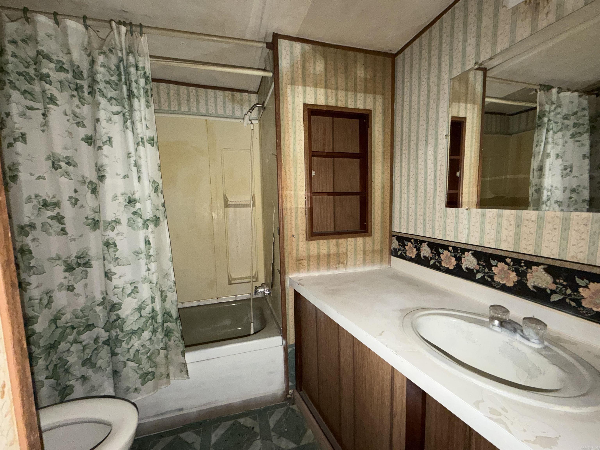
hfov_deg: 102.1
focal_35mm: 14
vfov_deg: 85.7
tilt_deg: -5.7
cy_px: 225
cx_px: 300
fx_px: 243
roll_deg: +1.7
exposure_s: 1/34
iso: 320
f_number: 2.2
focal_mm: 2.22
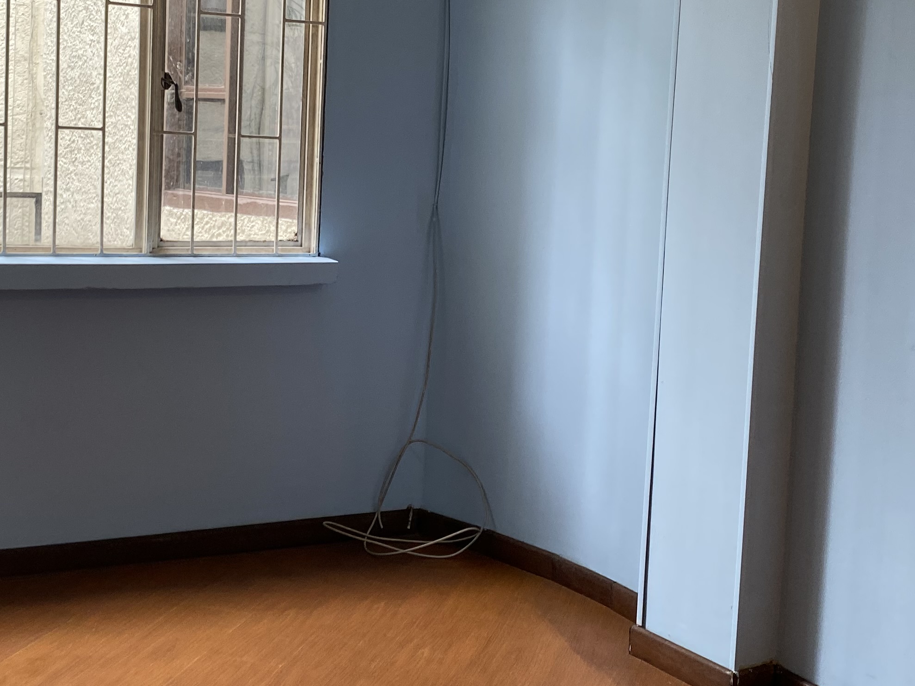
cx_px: 400
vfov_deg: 27.4
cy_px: 248
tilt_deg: -3.2
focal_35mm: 53
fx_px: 1401
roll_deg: -1.9
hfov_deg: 36.1
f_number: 1.8
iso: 80
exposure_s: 1/120
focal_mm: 4.25
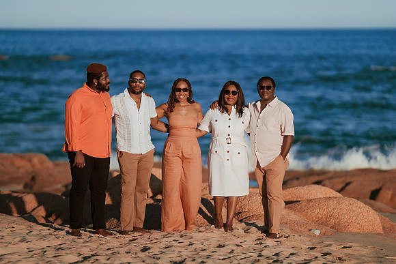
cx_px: 198
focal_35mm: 135
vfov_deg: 10.2
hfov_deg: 15.2
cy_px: 132
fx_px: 1485
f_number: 1.8
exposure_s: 1/8000
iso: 80
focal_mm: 135
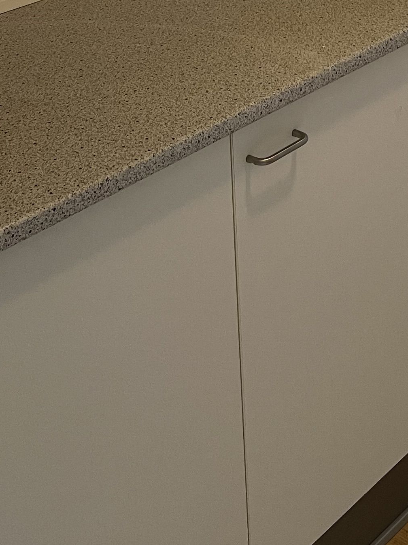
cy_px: -210
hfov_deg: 18.7
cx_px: 326
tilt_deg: -5.1
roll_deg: +1.4
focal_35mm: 78
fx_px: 1226
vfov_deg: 21.9
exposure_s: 1/50
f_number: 1.5
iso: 80
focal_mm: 5.7
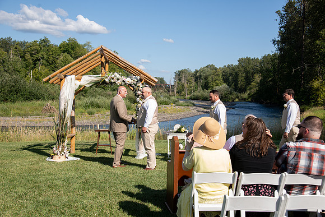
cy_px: 108
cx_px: 162
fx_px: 397
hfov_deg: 44.5
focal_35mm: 44
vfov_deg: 30.5
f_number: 6.3
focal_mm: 44
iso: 200
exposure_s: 1/400
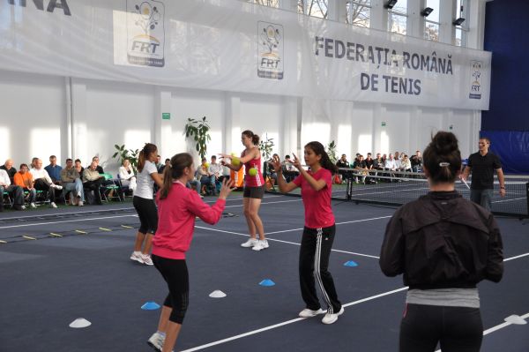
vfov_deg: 34.2
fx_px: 573
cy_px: 176
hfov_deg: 49.6
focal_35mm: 39
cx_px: 264
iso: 720
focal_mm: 26
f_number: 4
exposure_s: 1/1000
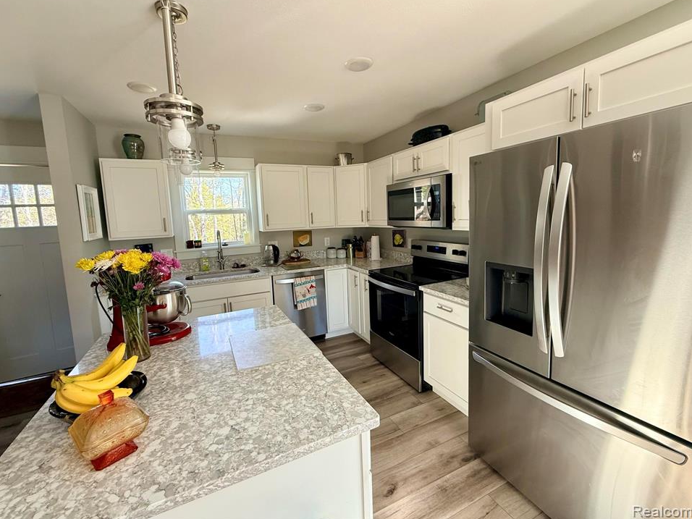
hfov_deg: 98.1
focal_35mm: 15
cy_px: 245
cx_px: 334
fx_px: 300
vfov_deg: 81.7
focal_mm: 2.22
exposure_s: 1/99
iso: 200
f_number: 2.2
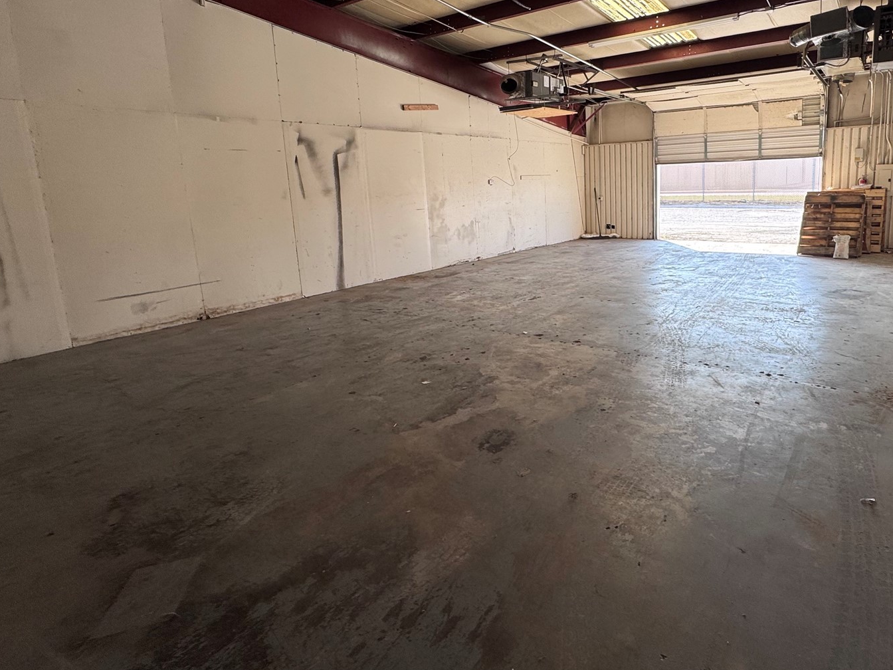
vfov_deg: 65.3
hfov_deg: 80.0
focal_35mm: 20
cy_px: 265
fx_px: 516
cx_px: 566
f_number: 2.2
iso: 40
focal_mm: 2.22
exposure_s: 1/129
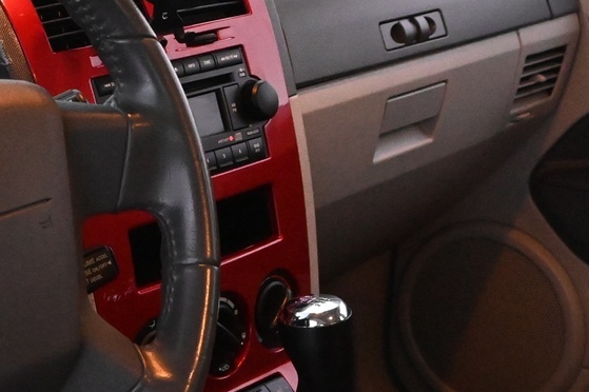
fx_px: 1423
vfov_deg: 15.7
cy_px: 182
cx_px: -45
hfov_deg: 22.2
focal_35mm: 87
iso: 6400
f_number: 4.5
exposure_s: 1/80
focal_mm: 20
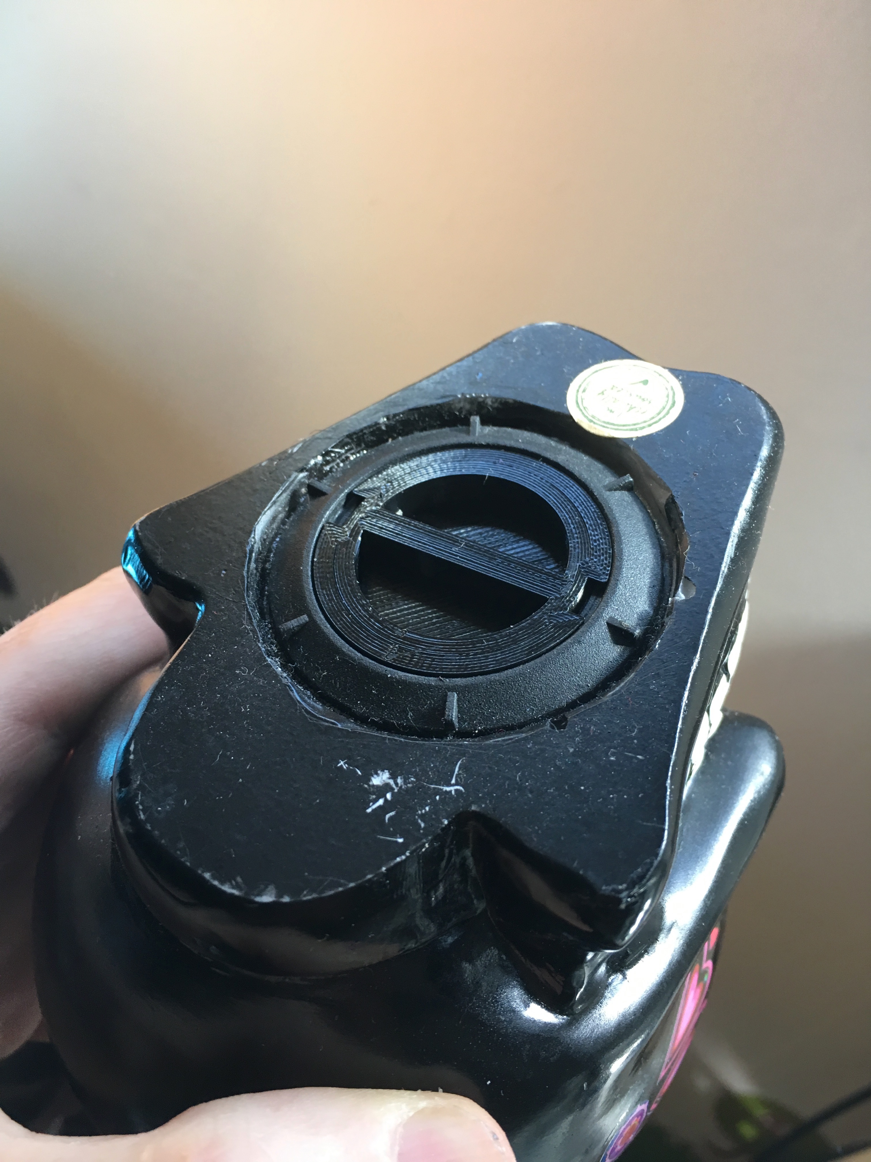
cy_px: 581
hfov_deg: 48.2
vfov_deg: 61.7
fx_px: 973
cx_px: 436
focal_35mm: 29
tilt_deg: -49.2
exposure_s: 1/33
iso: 50
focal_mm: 4.15
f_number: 2.2
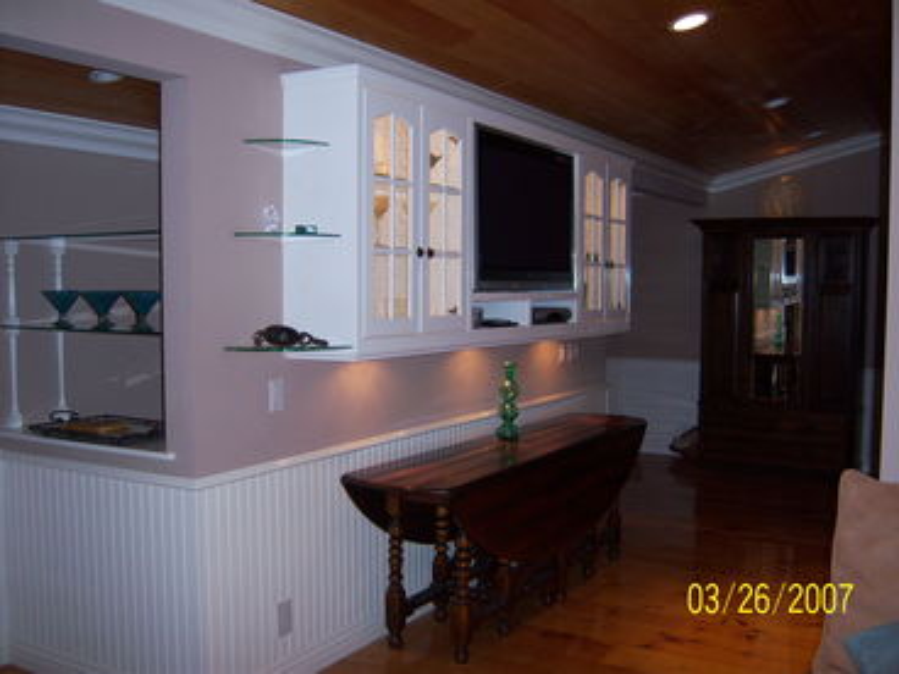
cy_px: 337
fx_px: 935
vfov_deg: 39.7
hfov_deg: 51.4
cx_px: 450
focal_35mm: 36
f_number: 2.8
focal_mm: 7.5
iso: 160
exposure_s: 1/60
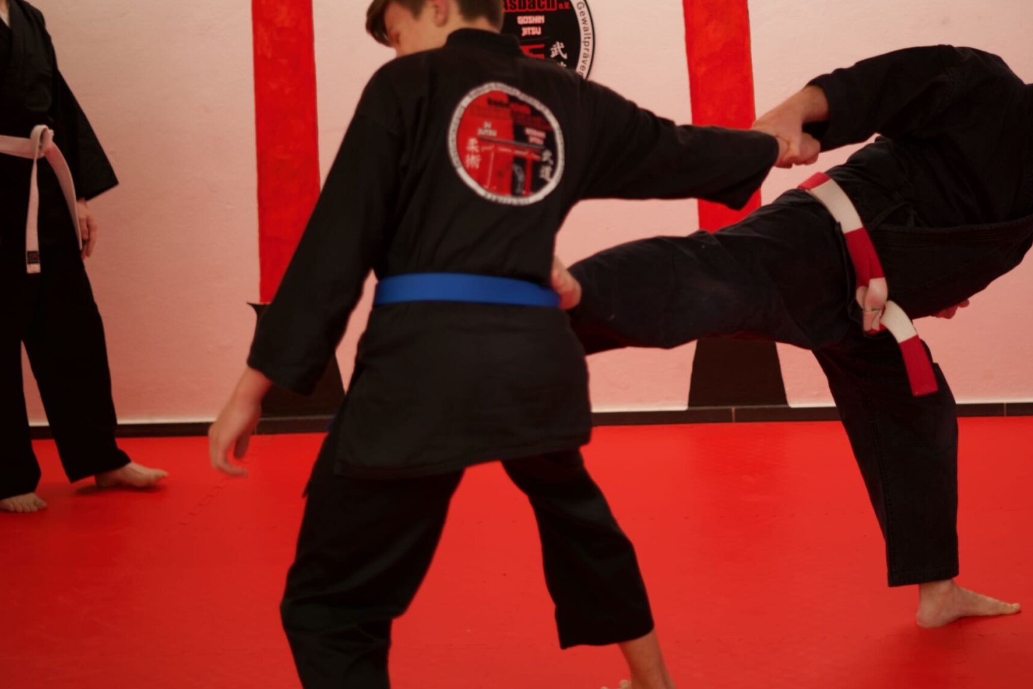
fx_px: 2152
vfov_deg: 18.1
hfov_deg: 26.8
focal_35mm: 75
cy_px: 243
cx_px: 720
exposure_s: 1/60
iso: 250
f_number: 1.8
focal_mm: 50
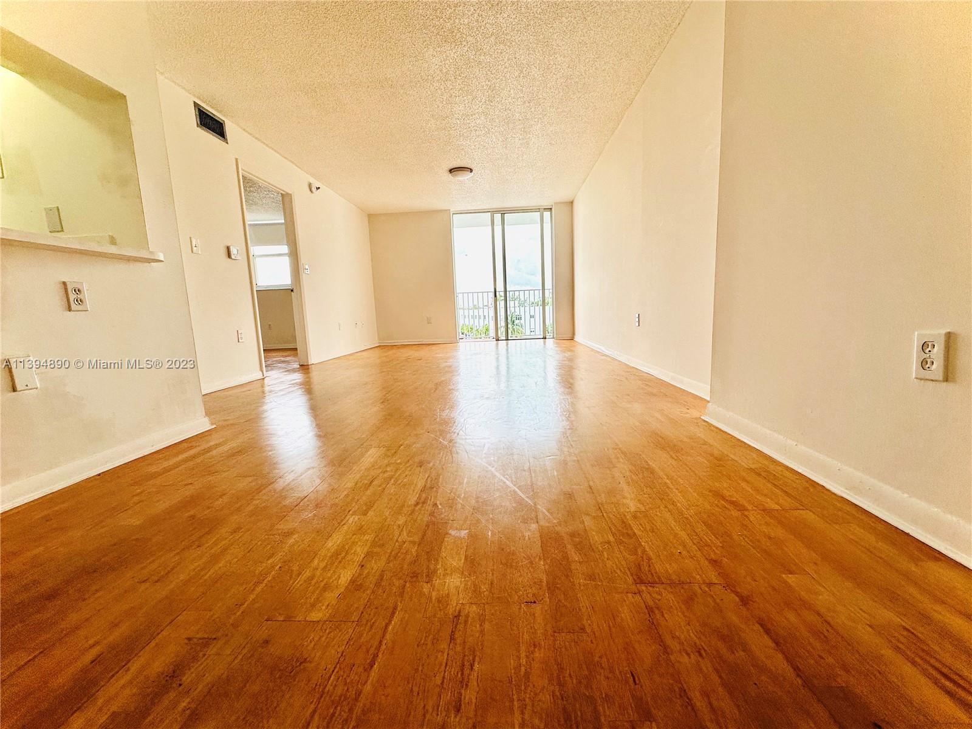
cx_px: 486
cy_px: 364
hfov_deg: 102.1
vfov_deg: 85.7
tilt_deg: -9.3
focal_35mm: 14
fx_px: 393
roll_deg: +2.2
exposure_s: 1/99
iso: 40
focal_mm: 2.22
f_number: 2.2
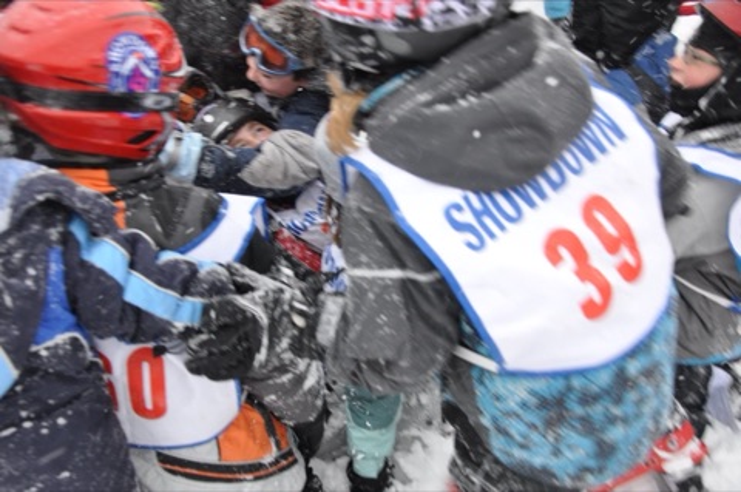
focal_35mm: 33
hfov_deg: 57.3
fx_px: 679
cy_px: 246
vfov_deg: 39.9
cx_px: 370
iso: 280
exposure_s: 1/125
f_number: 5.6
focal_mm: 22
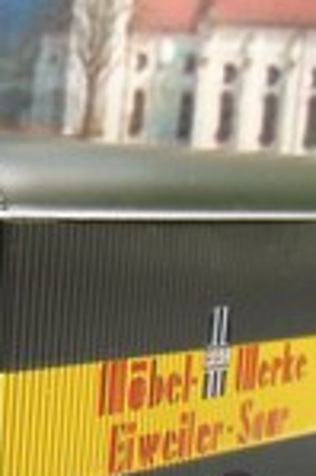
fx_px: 1161
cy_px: 412
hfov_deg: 14.9
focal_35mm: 88
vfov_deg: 22.7
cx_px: -70
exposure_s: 1/20
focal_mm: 6.3
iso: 400
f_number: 3.5
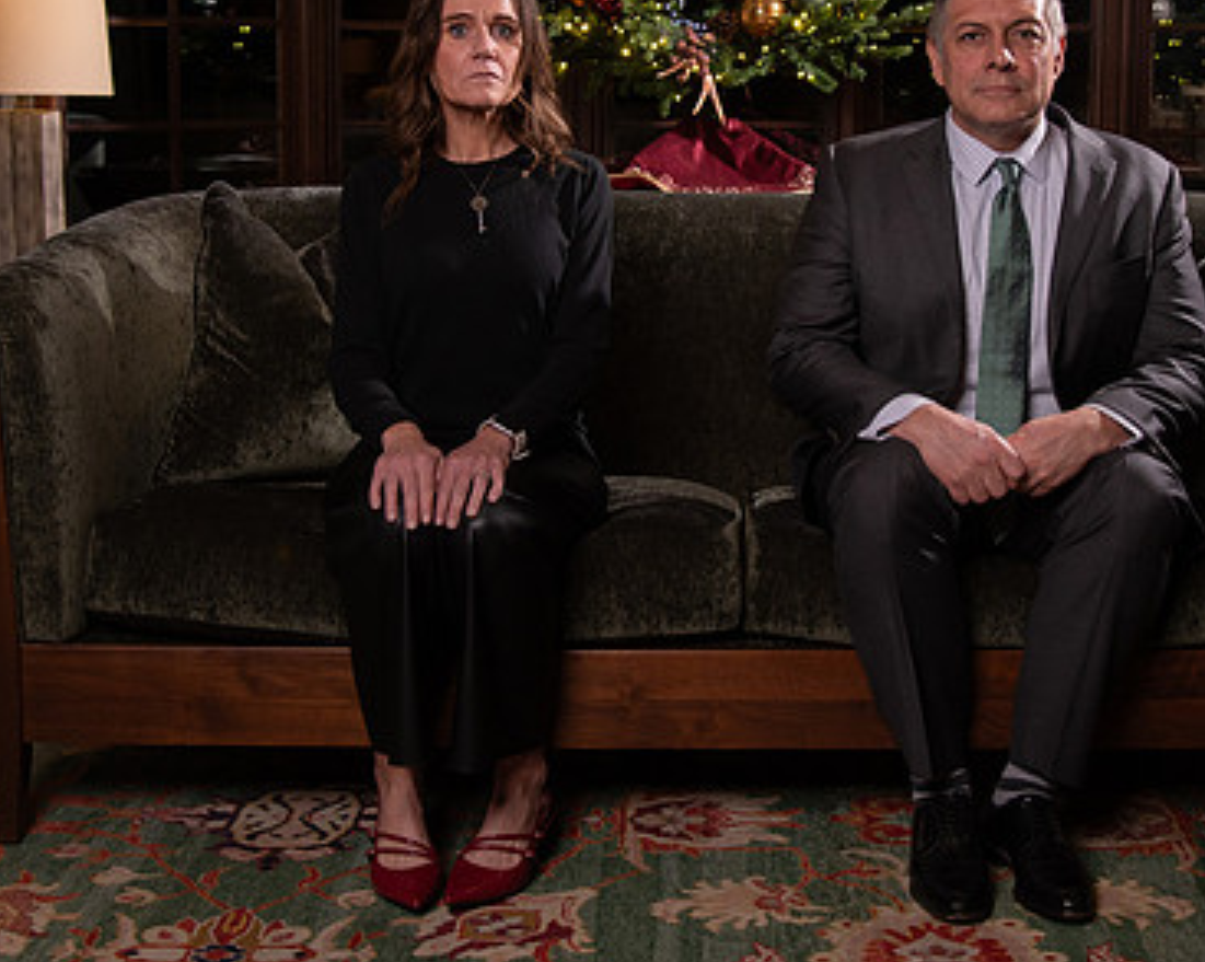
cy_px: 265
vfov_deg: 27.8
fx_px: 1924
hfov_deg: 34.6
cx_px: 734
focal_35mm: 54
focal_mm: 28
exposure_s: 1/250
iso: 1600
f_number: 4
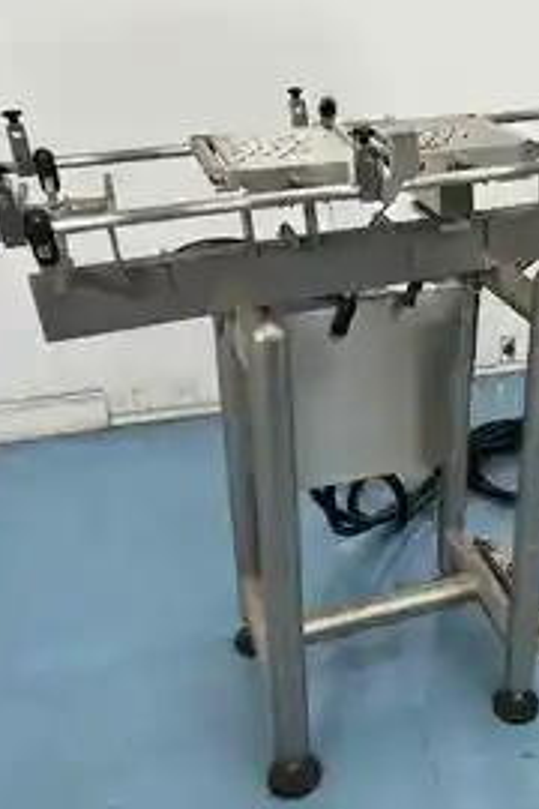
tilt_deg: -25.2
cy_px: 372
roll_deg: -2.8
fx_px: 831
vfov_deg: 51.8
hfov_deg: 33.9
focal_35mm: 37
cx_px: 491
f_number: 1.78
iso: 100
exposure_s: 1/121
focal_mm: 6.86
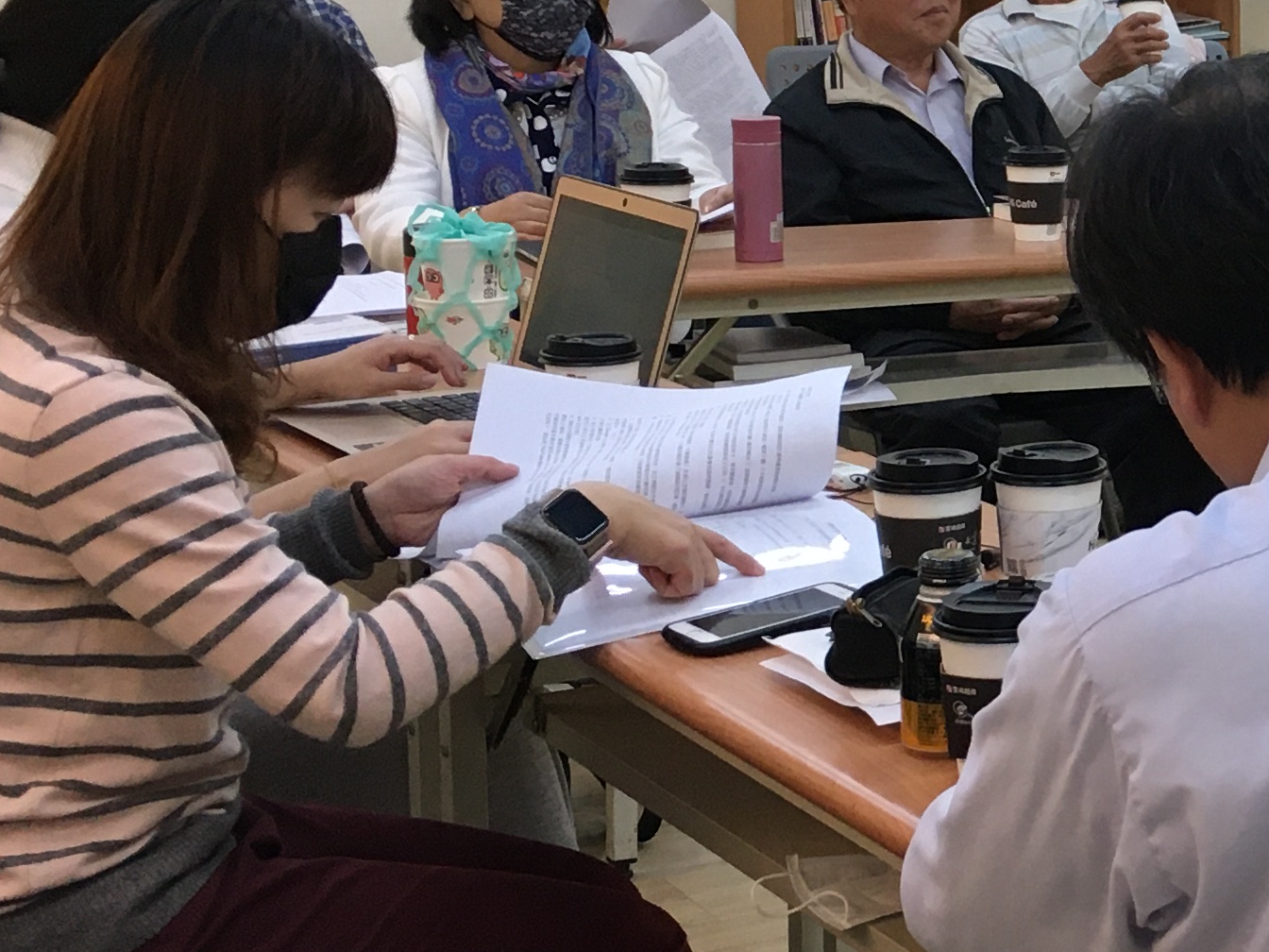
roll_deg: -0.3
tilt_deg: -7.6
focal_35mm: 87
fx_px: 3189
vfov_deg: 16.9
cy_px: 272
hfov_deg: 20.3
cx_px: 1730
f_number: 2.2
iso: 40
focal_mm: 4.15
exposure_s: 1/30
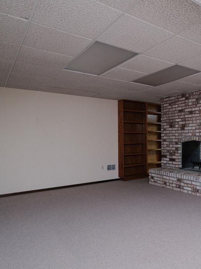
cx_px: 147
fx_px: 209
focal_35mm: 27
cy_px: 138
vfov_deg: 65.3
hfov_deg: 49.6
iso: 800
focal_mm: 12
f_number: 6.4
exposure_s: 1/125
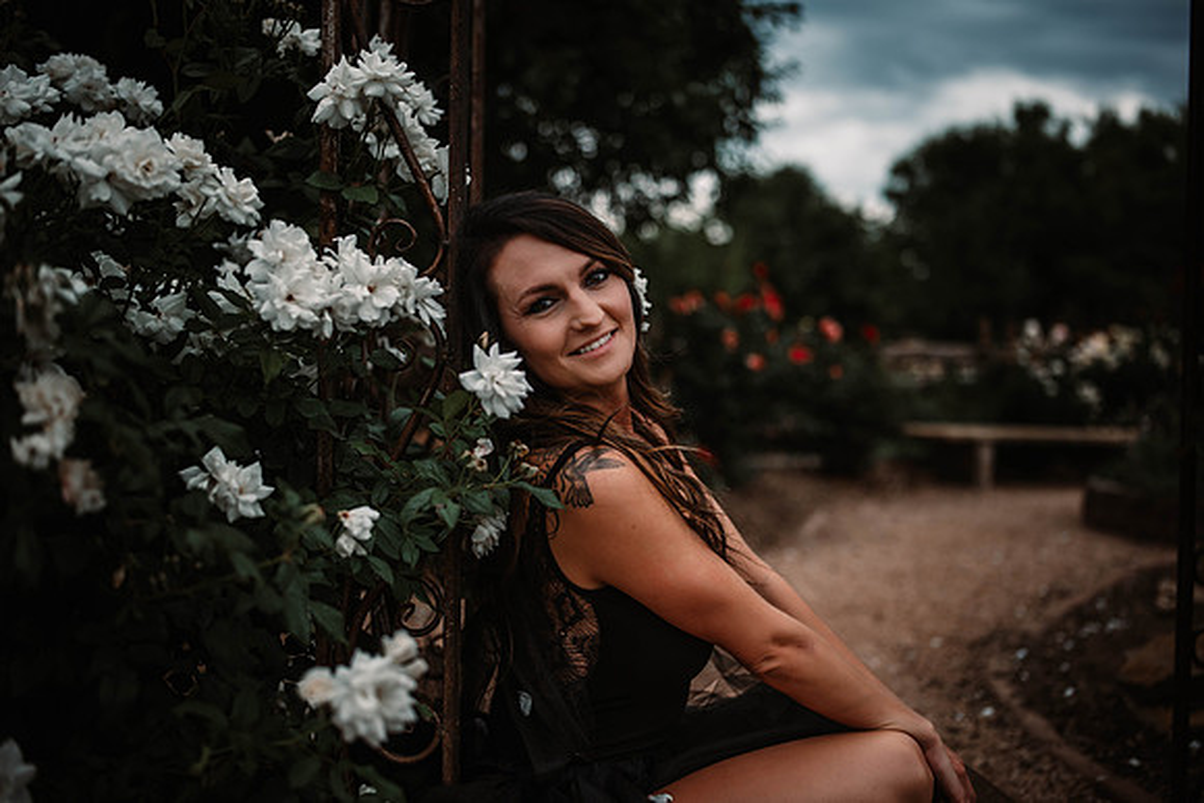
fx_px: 1171
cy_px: 402
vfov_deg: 37.9
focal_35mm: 35
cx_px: 602
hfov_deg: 54.4
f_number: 1.6
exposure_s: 1/1600
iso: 50
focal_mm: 35
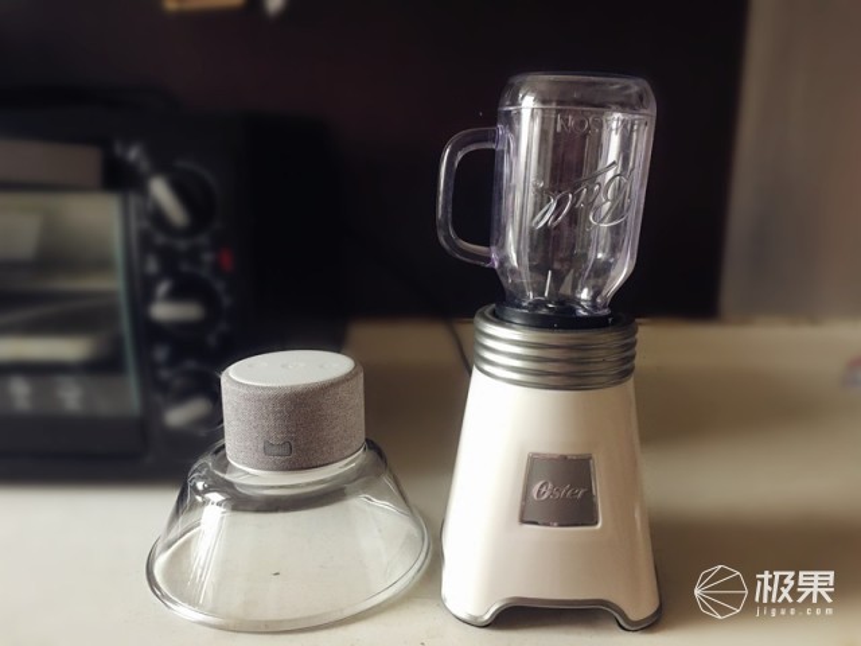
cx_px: 430
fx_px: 721
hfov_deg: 61.7
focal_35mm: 29
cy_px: 323
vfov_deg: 48.2
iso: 125
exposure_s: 1/33
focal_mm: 4.15
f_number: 2.2
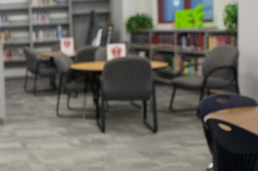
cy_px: 67
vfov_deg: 21.2
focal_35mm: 64
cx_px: -83
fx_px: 458
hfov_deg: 26.4
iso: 2000
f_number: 2.8
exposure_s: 1/200
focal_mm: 24
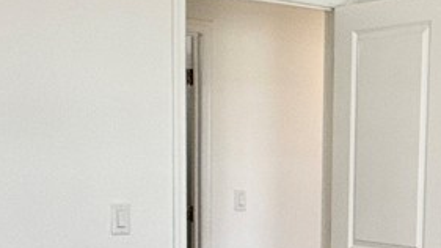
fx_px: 1017
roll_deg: -1.2
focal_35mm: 87
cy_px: 306
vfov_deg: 13.5
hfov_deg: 24.0
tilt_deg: -8.7
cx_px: 372
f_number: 2.2
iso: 100
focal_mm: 2.22
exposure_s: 1/120
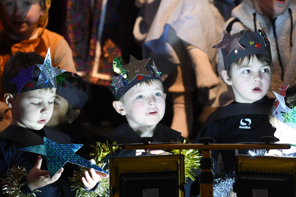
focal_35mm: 450
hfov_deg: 4.6
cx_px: 148
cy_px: 98
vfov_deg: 3.1
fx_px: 3699
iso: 2000
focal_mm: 300
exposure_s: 1/125
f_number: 5
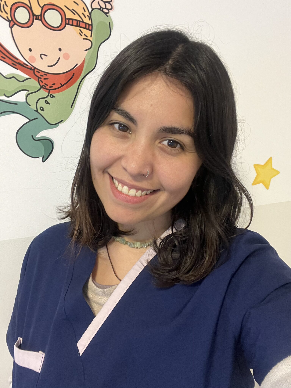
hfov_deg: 46.8
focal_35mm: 30
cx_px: 146
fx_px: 336
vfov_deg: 60.0
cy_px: 194
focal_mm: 2.71
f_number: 2.2
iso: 250
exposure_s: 1/33
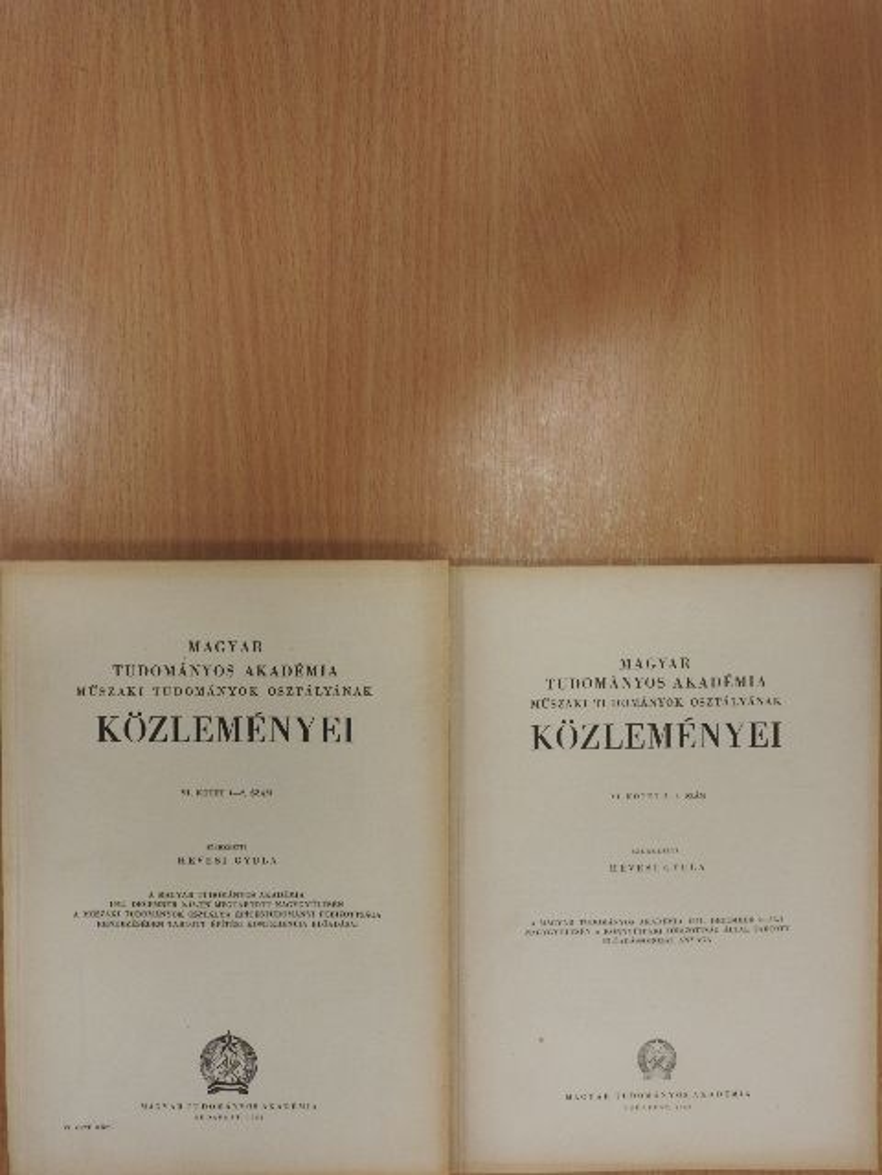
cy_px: 588
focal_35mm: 30
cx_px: 441
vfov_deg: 60.0
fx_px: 1019
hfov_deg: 46.8
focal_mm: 5.4
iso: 160
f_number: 3.5
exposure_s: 1/60
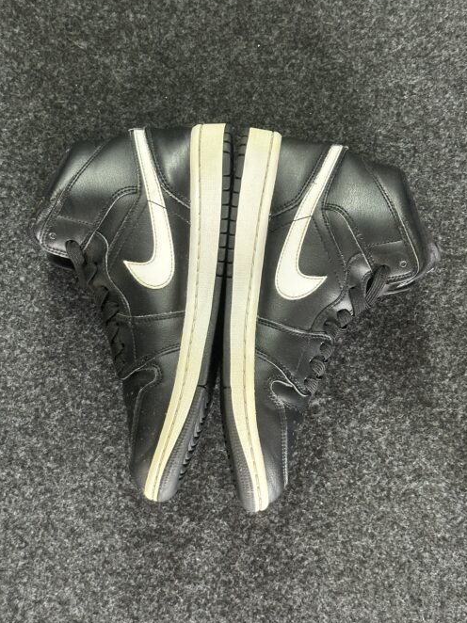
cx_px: 218
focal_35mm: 58
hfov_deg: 25.2
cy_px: 303
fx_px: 1044
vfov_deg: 33.2
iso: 320
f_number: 1.78
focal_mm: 6.86
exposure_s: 1/33
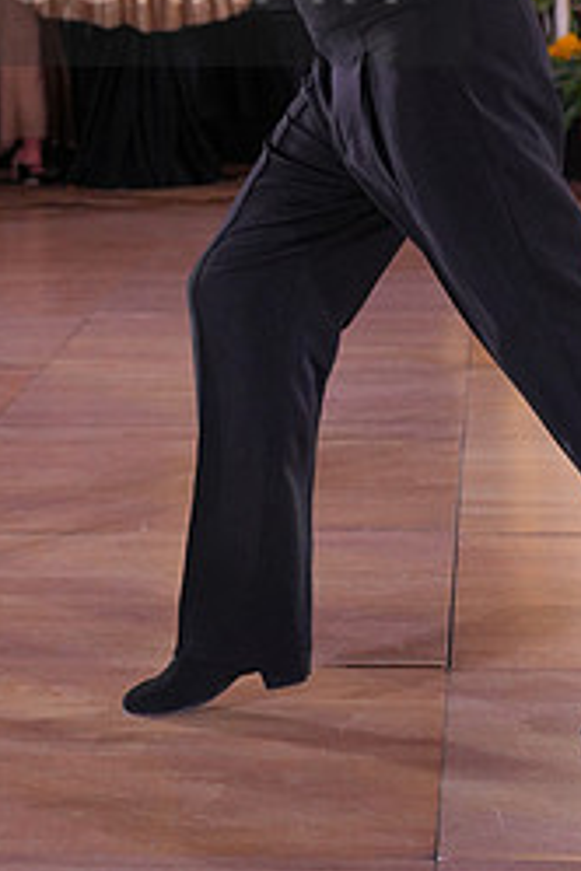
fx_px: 3437
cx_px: -12
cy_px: -49
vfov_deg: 14.2
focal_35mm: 142
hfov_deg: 9.6
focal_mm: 61
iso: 1600
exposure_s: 1/400
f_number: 4
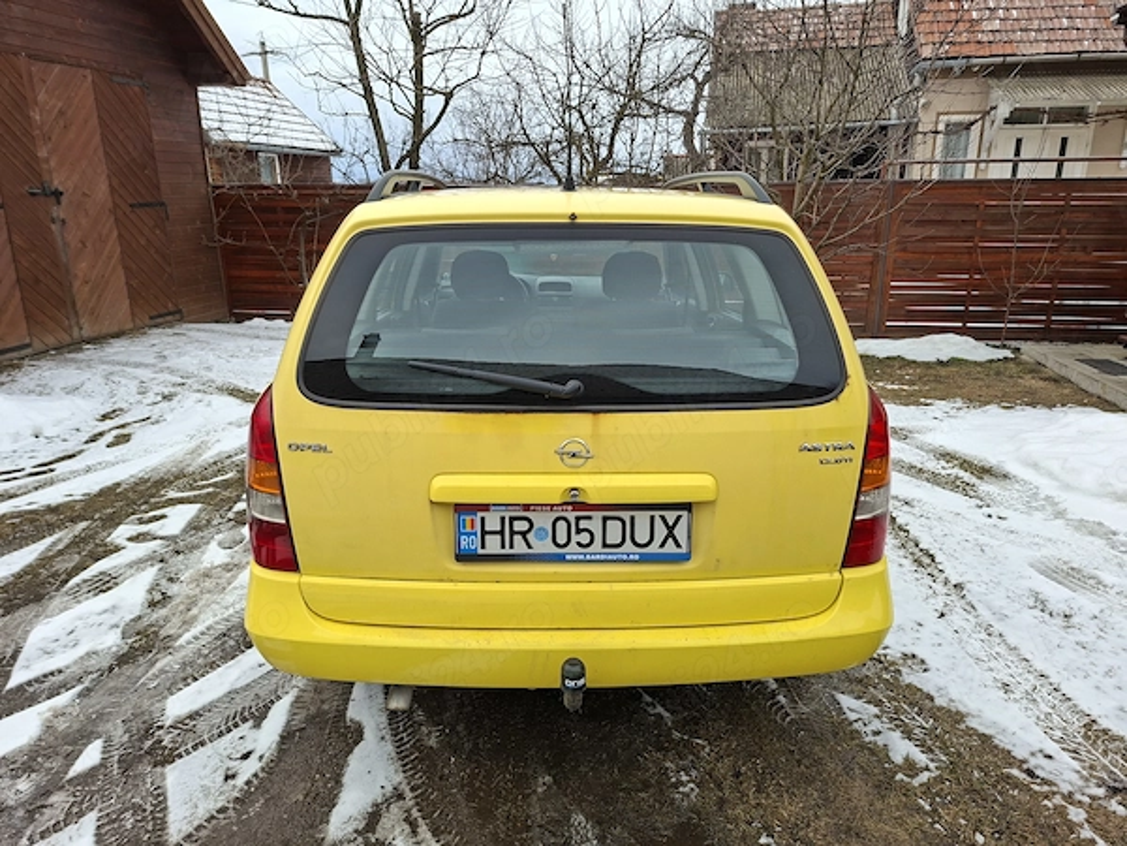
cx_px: 564
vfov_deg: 58.9
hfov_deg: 73.9
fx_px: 749
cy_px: 423
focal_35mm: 23
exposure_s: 1/523
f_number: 1.8
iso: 50
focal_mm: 5.54
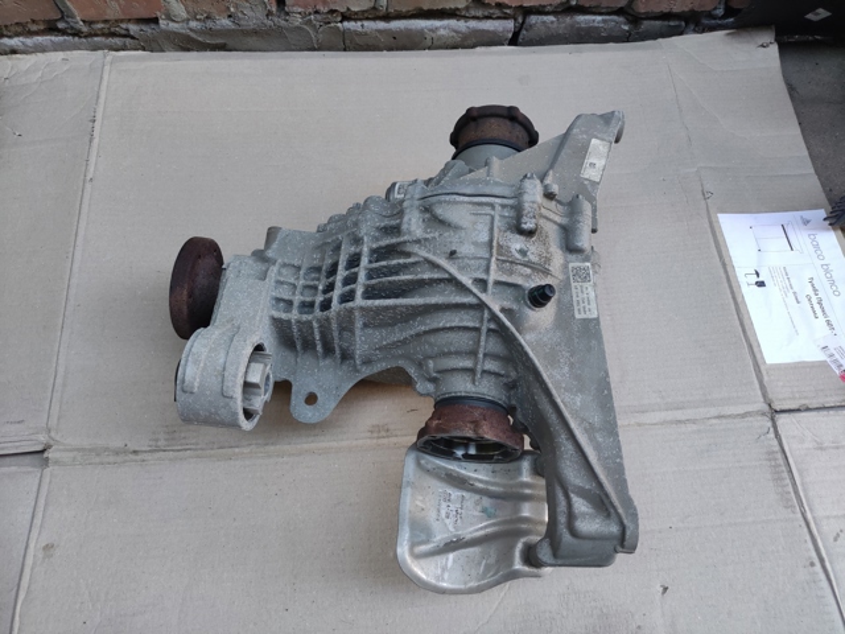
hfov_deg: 69.4
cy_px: 317
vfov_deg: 54.9
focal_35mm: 25
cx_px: 422
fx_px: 610
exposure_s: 1/120
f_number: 1.89
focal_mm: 5.43
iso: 254
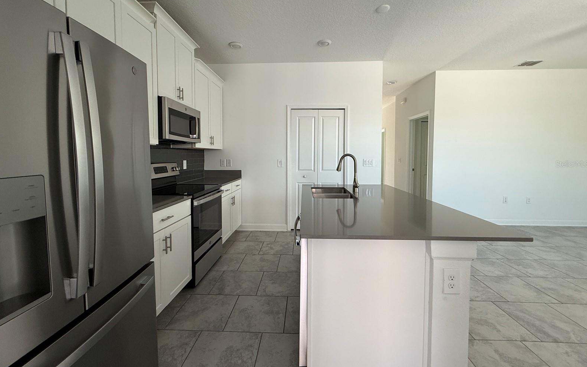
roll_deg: +0.0
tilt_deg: -1.5
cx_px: 294
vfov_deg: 74.5
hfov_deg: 101.5
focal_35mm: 15
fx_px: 240
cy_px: 164
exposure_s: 1/99
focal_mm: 2.22
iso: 200
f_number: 2.2
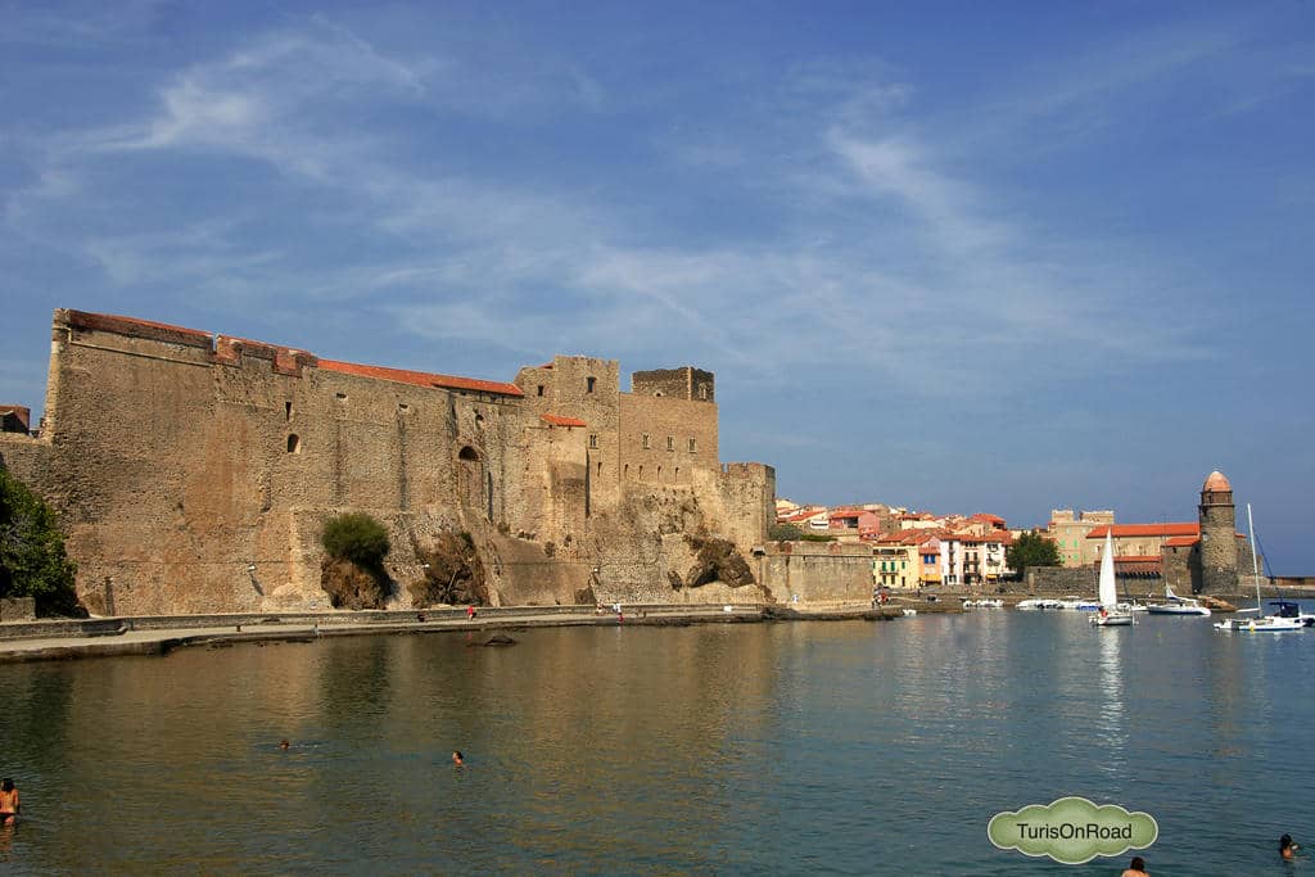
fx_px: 1425
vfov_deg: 34.2
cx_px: 658
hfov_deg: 49.5
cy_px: 438
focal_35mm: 39
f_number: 8
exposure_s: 1/350
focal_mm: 26
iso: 100
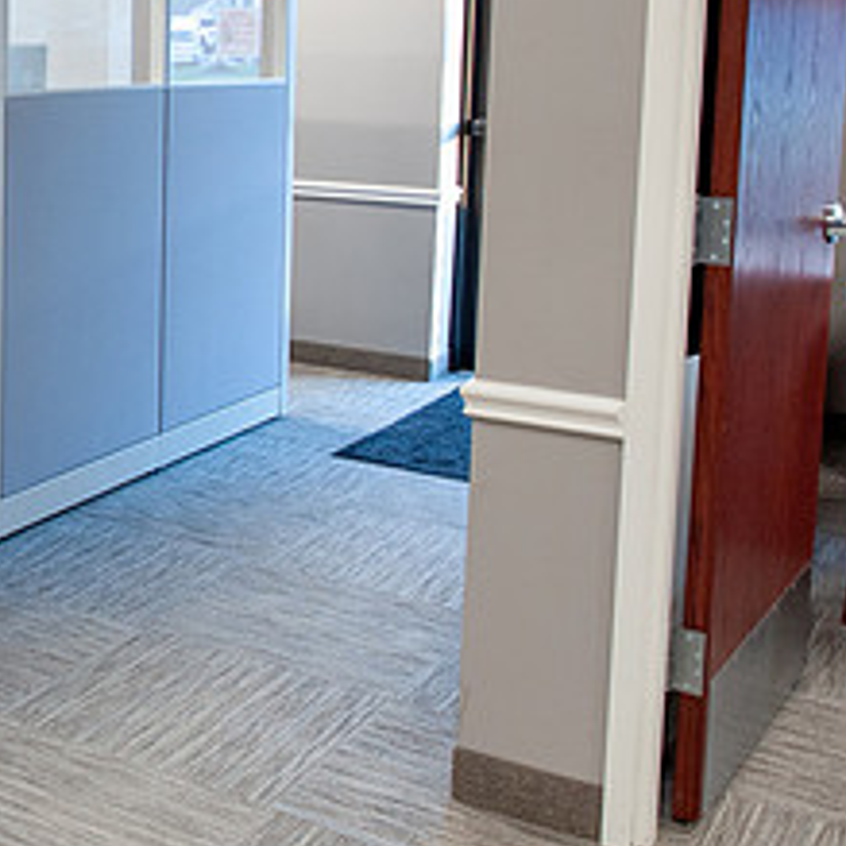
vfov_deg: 31.0
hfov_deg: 28.0
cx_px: -151
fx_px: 1493
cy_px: 189
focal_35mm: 54
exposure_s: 1/125
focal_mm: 24
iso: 640
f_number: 3.2
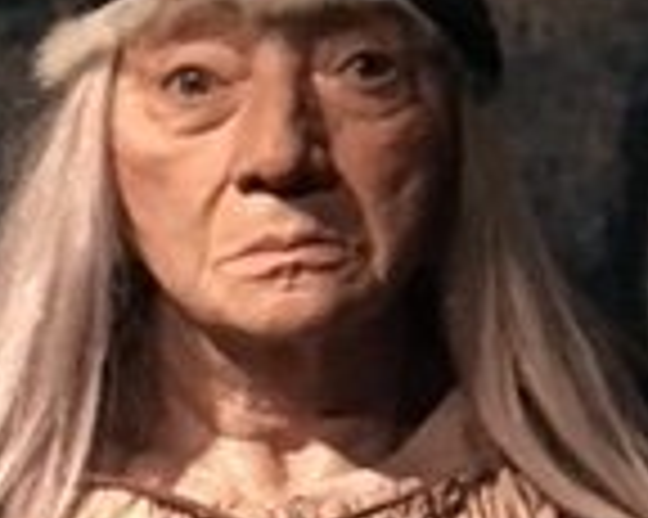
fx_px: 2415
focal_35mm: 126
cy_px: 649
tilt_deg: -8.9
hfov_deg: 15.3
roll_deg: -0.2
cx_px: 324
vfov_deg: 11.9
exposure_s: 1/17
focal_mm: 4.15
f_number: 2.2
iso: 1250
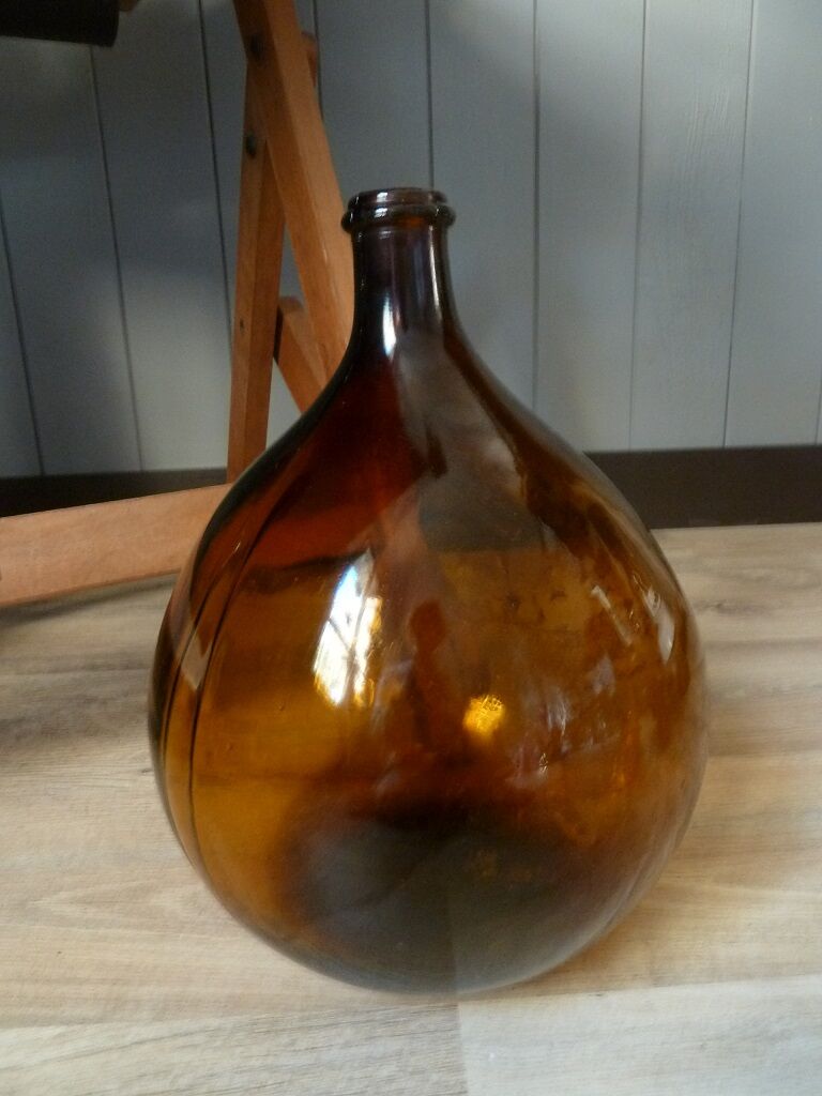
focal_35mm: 25
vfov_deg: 69.4
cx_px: 411
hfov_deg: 54.9
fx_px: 792
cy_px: 548
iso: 400
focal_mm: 4.1
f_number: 3.3
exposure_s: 1/4
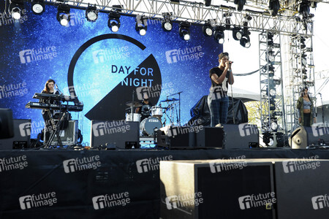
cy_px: 110
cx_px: 164
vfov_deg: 37.9
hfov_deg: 54.4
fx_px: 320
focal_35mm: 35
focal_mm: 35
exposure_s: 1/1000
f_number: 3.5
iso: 800
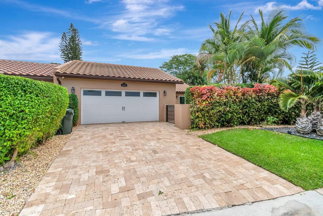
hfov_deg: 100.4
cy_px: 108
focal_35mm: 15
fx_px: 135
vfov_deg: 77.3
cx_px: 162
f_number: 8
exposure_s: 1/5000
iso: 1100
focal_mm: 10
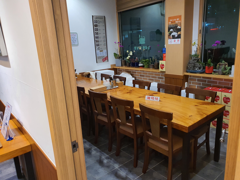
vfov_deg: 53.1
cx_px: 120
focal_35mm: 26
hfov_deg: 67.3
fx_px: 180
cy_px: 90
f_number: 1.5
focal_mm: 4.3
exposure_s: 1/40
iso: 250
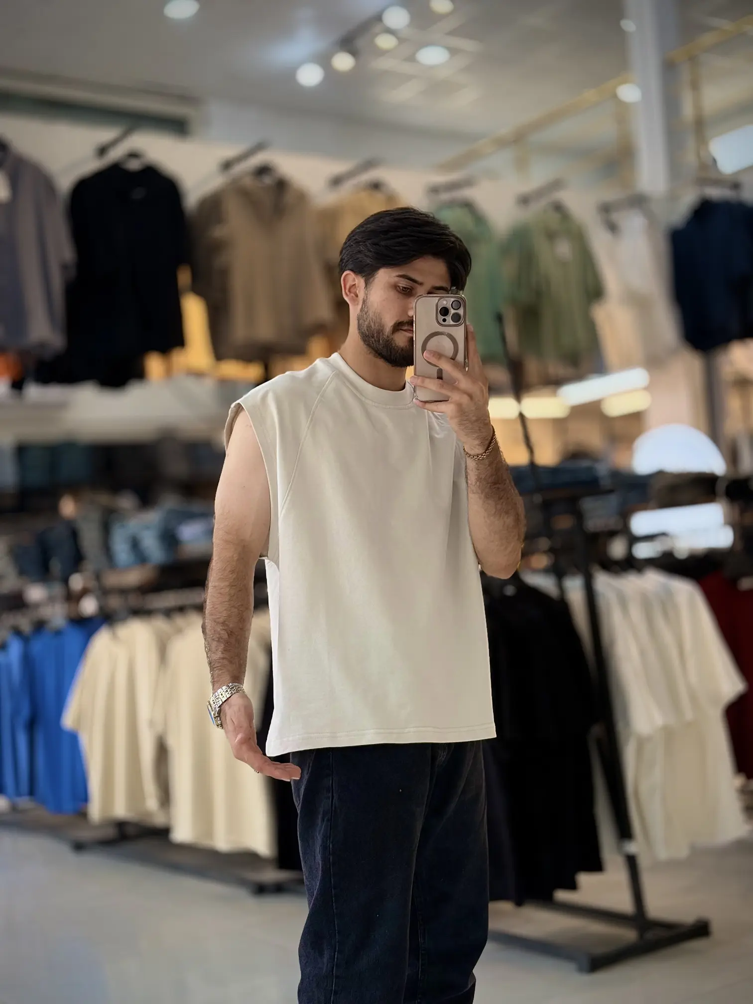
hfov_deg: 30.3
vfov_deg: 39.7
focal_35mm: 48
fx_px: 1392
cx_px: 376
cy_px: 502
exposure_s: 1/218
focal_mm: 6.76
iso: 80
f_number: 1.78
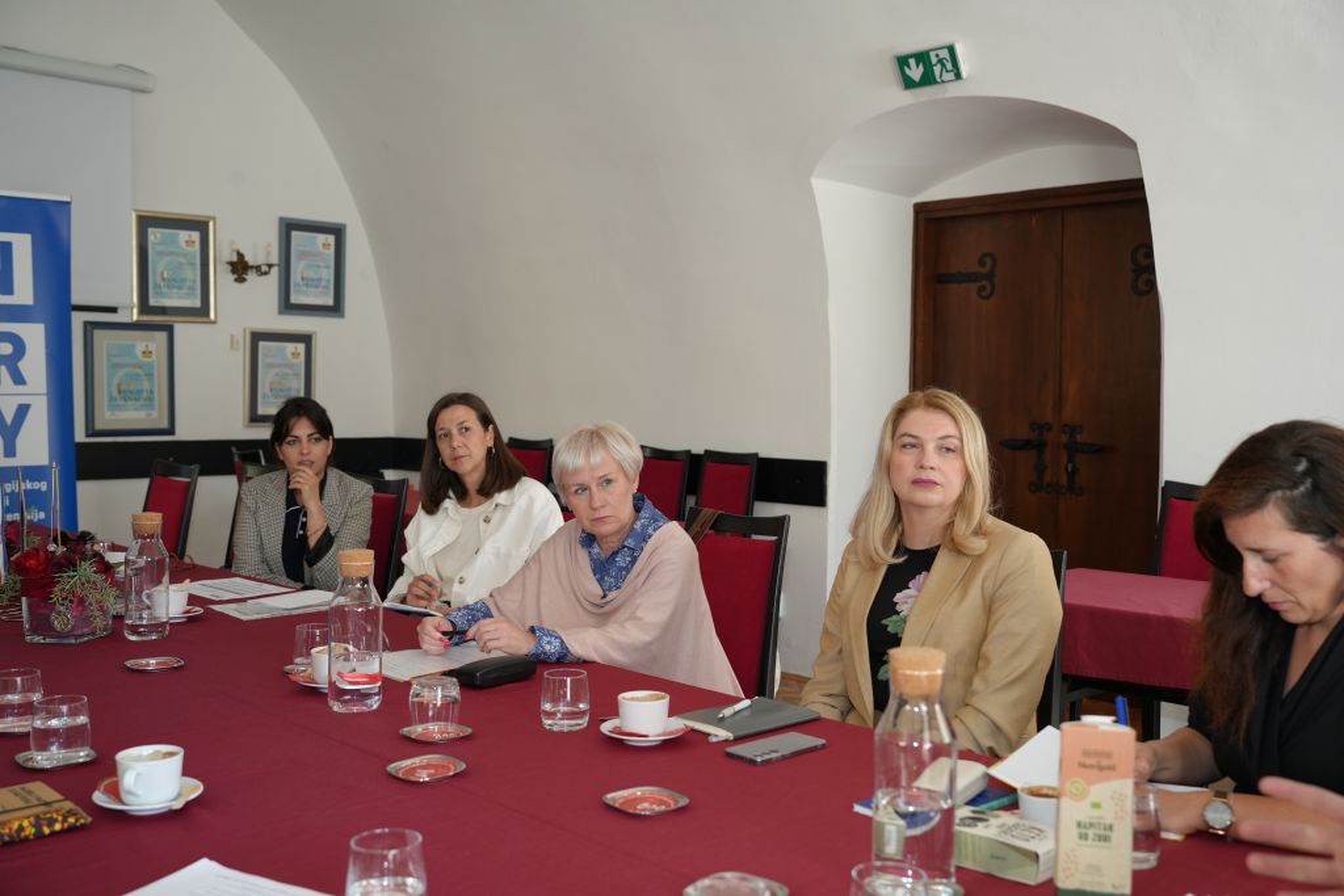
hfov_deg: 54.4
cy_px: 448
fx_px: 1307
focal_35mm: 35
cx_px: 672
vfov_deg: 37.9
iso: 1250
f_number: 4
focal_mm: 35
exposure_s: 1/160
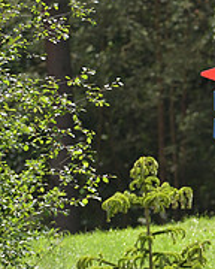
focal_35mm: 756
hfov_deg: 2.0
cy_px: 137
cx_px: 381
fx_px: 6013
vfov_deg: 2.6
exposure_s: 1/1250
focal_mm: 250
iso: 640
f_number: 5.6
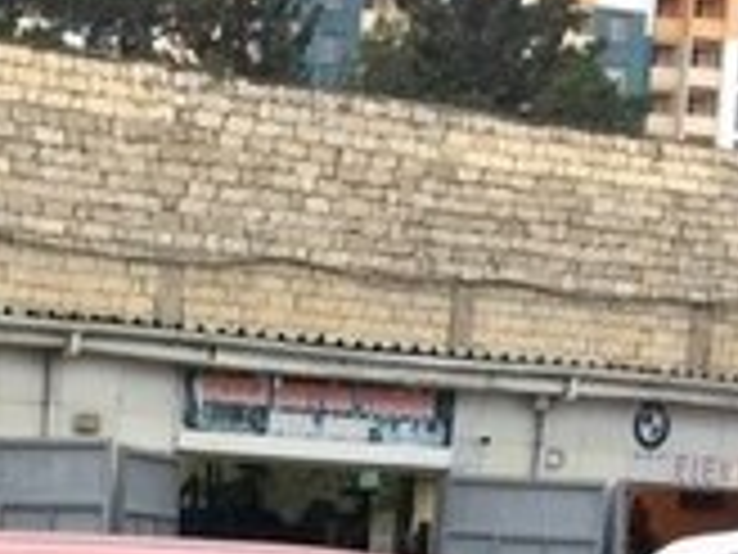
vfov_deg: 11.6
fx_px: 2494
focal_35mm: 117
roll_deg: -0.8
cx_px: 32
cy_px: 1047
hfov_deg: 16.5
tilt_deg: -9.9
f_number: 2.2
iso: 80
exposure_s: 1/33
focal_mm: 4.15
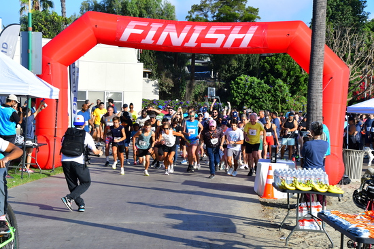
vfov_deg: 14.7
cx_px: 187
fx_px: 966
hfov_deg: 21.9
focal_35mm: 93
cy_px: 124
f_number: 13
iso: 640
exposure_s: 1/640
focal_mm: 62
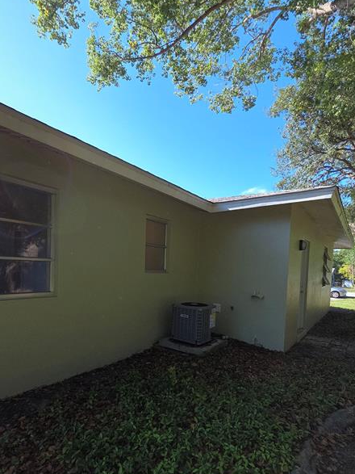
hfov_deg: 74.4
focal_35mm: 17
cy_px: 275
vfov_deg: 90.3
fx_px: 233
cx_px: 154
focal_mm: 2.2
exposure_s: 1/556
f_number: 2.2
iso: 50
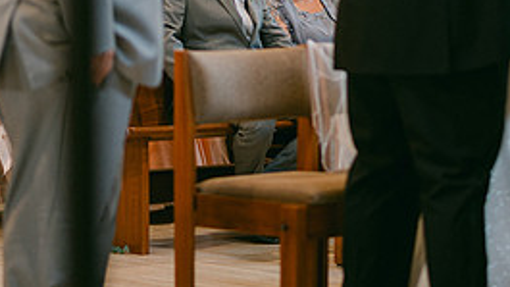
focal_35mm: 195
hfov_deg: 11.0
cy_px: -54
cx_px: 300
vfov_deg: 6.2
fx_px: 2637
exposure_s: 1/125
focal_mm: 85
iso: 200
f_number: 1.8
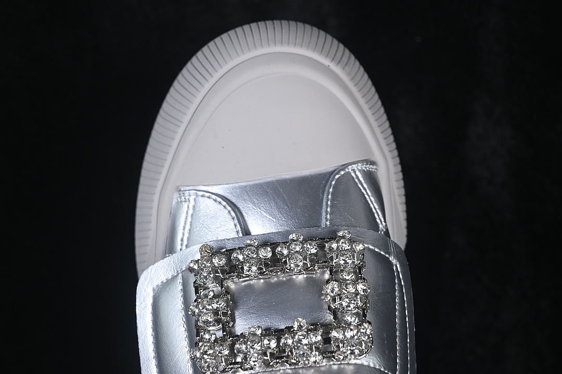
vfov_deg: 18.2
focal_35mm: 75
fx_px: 1171
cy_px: 187
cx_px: 281
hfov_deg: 27.0
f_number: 7.1
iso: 160
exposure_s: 1/80
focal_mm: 50
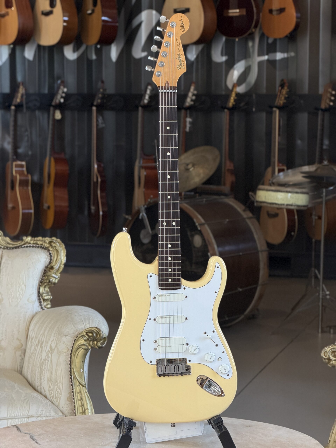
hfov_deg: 14.8
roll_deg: -0.5
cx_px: 168
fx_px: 1294
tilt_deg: -7.7
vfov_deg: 19.6
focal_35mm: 100
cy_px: 224
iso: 125
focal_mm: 16.89
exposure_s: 1/121
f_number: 2.8
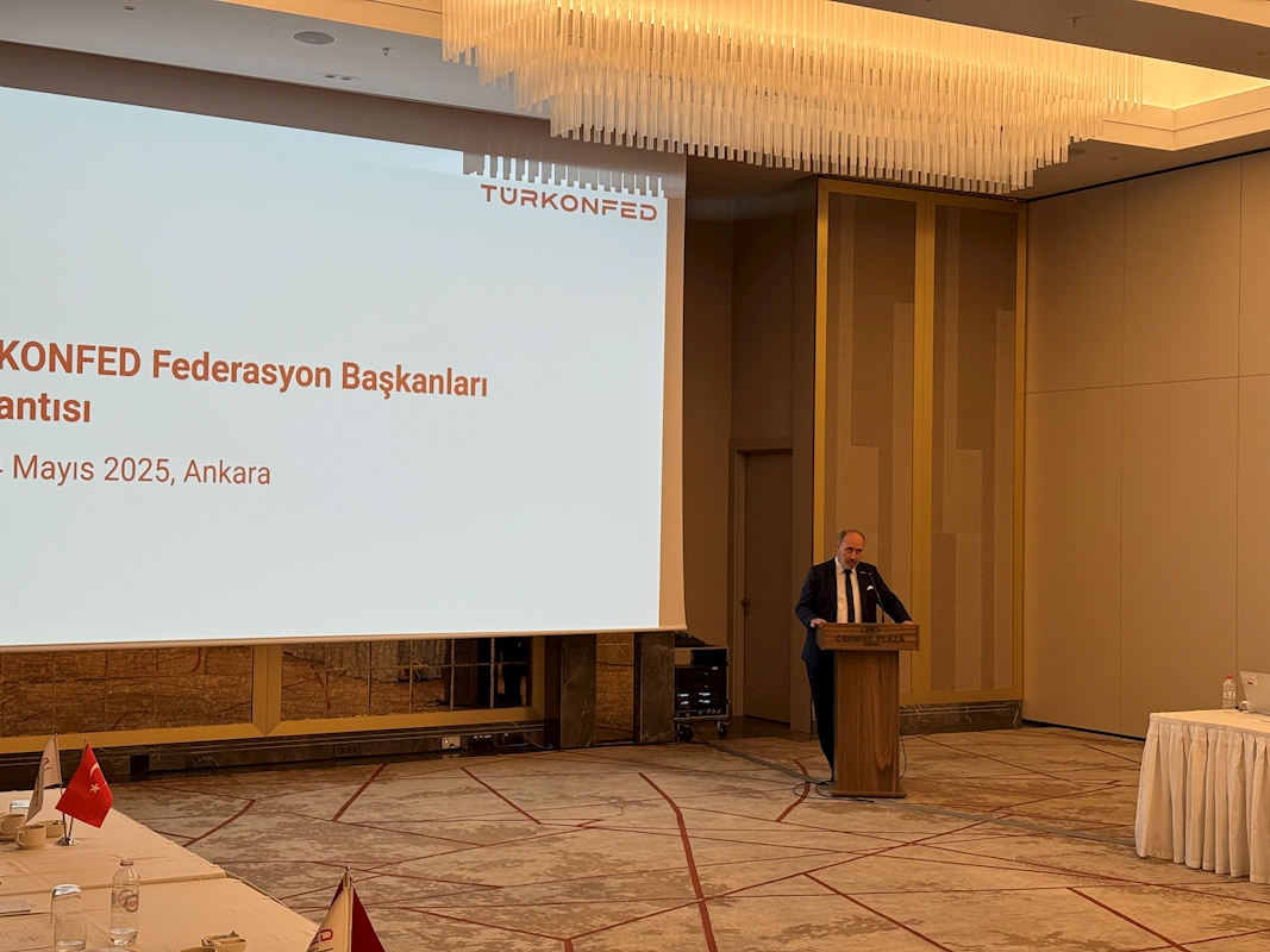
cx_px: 635
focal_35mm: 48
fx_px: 1761
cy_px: 476
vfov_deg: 30.3
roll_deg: -0.8
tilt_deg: +0.9
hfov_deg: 39.7
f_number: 1.78
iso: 80
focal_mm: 6.76
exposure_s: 1/90
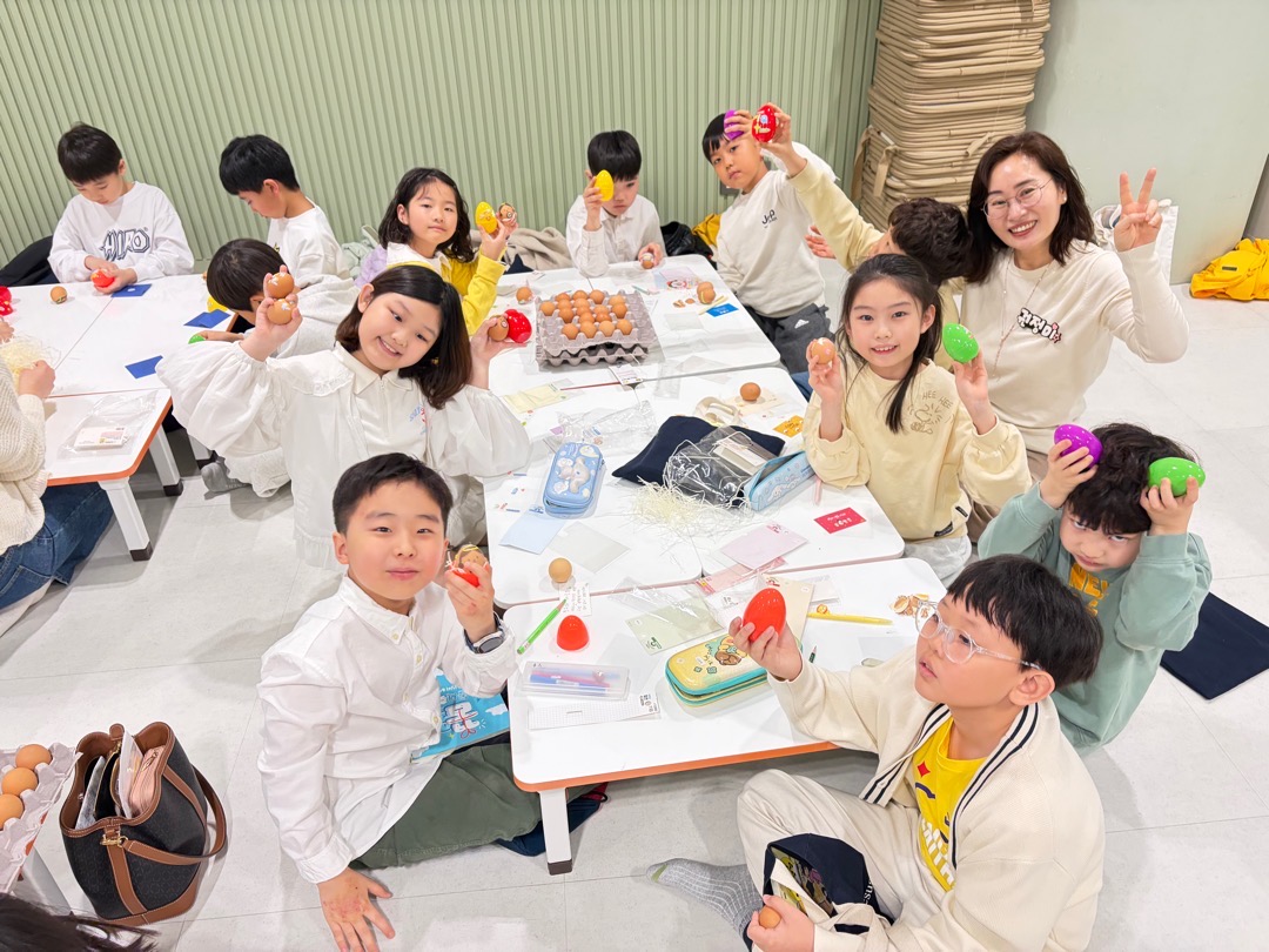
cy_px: 476
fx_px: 953
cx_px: 634
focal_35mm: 26
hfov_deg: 67.3
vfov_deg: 53.1
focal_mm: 5.96
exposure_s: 1/60
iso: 250
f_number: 1.6
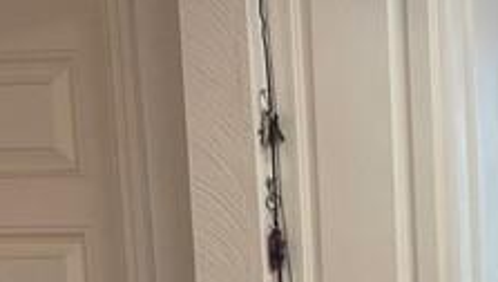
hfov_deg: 13.9
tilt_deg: -6.9
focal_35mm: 130
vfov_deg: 9.1
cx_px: 996
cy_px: 425
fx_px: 1718
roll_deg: -0.1
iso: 80
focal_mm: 5.1
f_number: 1.6
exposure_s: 1/120
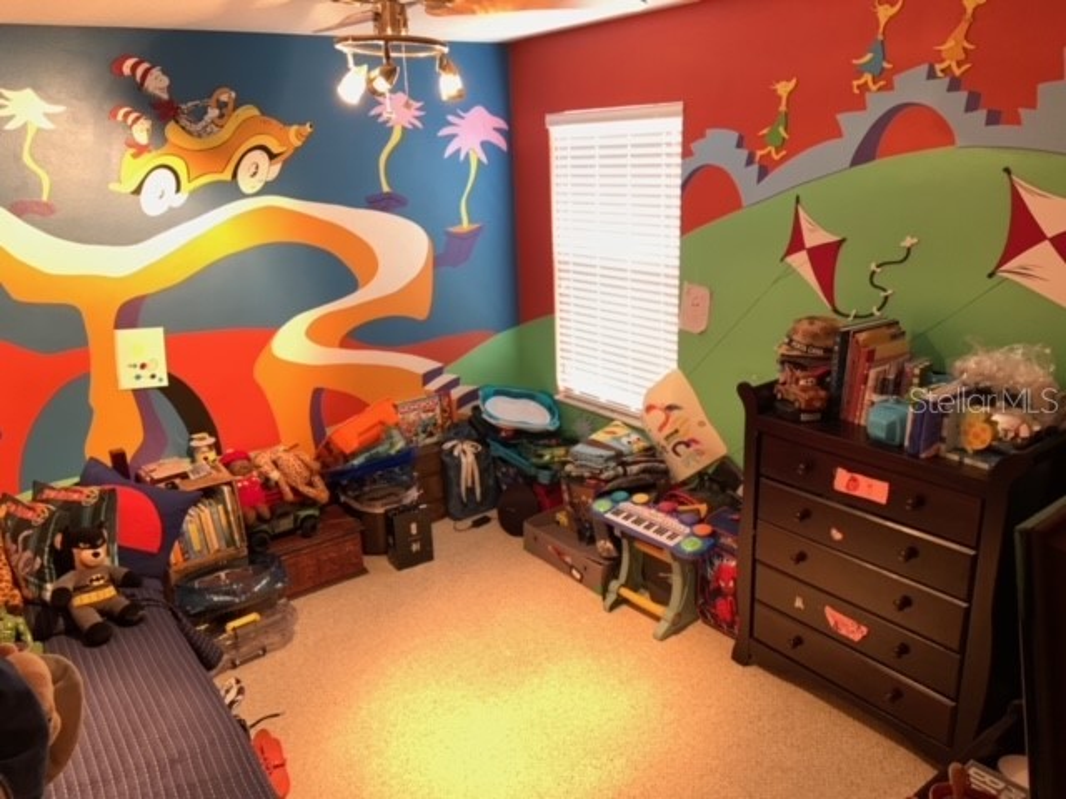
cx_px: 533
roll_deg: +2.7
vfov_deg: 53.1
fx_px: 801
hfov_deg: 67.3
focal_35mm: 26
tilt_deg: -18.0
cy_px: 400
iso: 640
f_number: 1.8
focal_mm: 4.25
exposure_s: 1/15
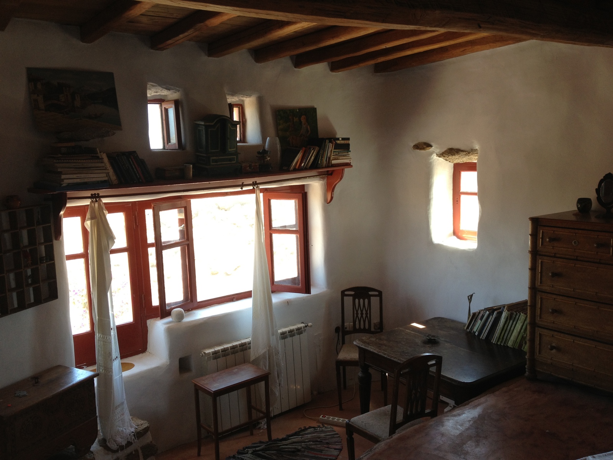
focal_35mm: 35
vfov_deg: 40.7
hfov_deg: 52.6
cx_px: 306
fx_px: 620
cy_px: 230
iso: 50
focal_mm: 4.28
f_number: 2.4
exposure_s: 1/60
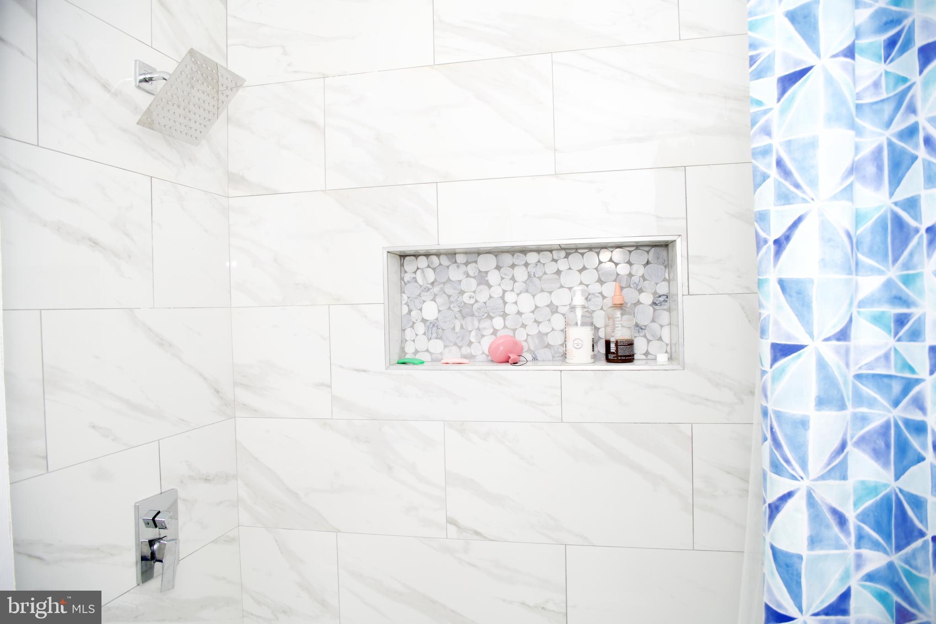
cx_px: 468
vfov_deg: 53.1
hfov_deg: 73.7
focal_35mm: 24
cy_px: 312
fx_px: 624
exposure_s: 1/125
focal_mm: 24
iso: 320
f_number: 9
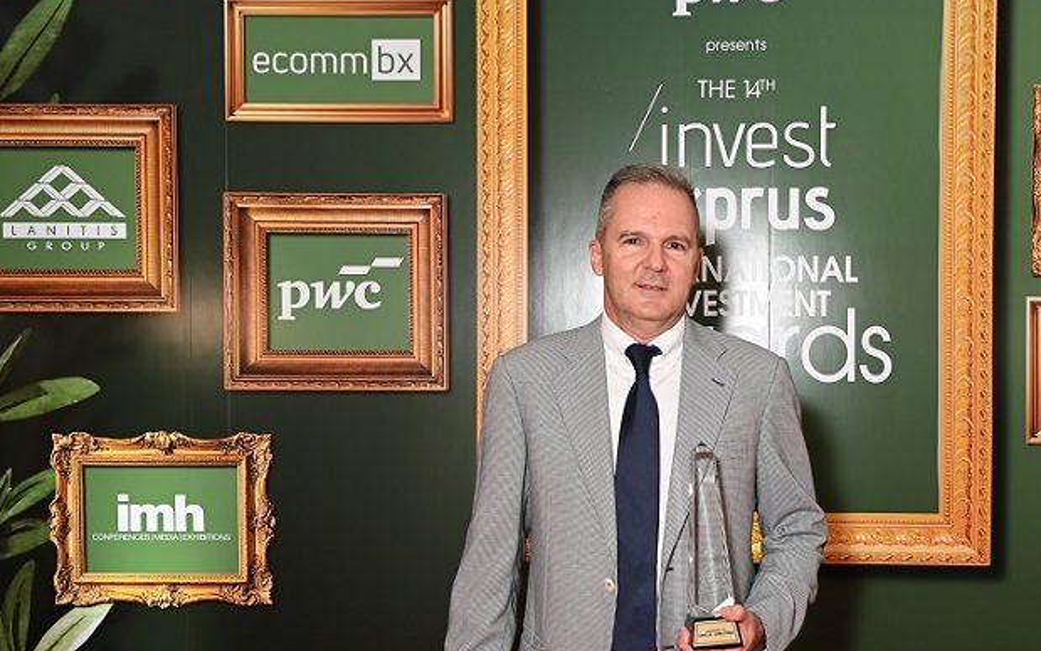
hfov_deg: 40.0
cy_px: 428
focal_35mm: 50
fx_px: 1419
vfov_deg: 25.7
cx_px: 659
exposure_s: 1/125
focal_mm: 38
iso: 640
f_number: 4
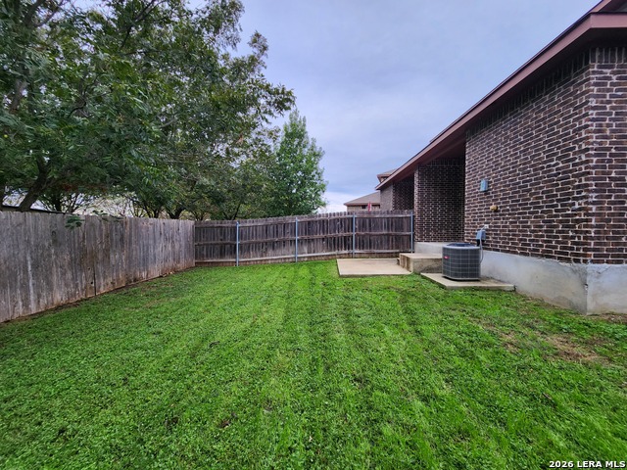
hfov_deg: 106.2
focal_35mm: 13
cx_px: 314
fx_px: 235
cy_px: 235
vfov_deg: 89.9
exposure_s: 1/163
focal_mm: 2.2
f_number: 2.2
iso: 50
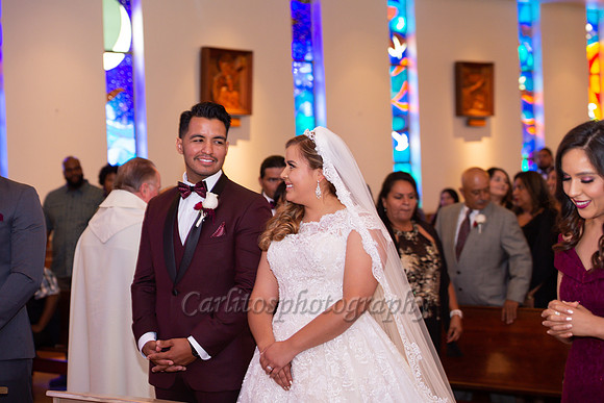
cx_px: 302
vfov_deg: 15.9
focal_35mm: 86
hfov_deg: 23.6
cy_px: 202
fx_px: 1445
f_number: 4.5
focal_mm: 86
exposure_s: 1/60
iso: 1250
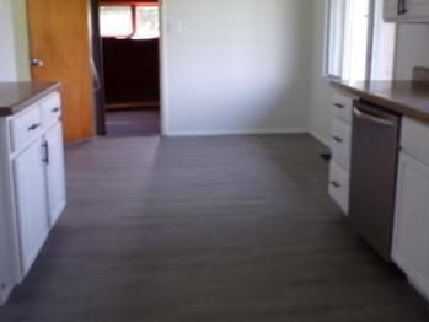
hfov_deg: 42.7
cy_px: 128
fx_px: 545
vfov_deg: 32.8
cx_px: 256
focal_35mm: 44
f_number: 3
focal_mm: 4.3
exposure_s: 1/34
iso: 147
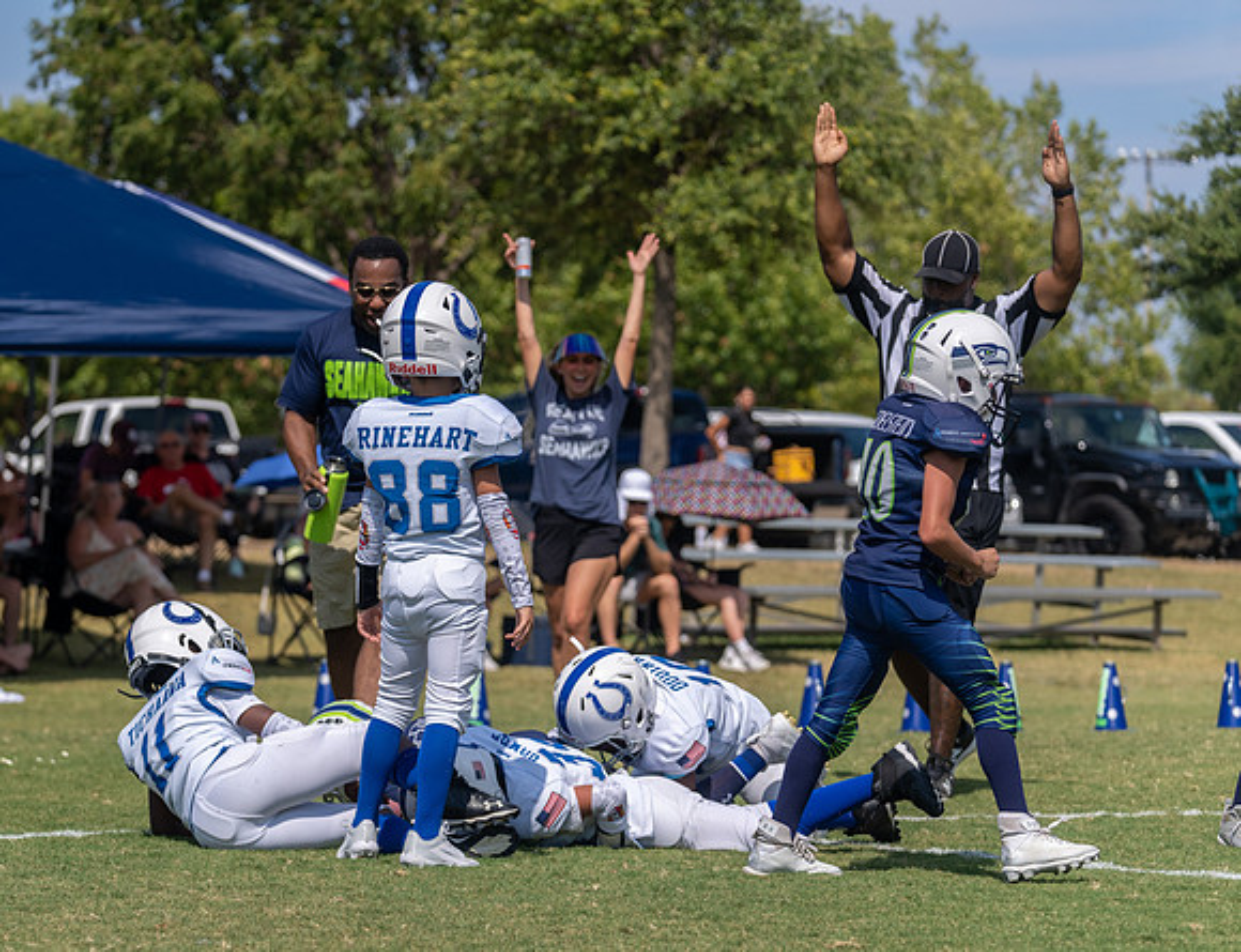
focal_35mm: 148
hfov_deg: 13.3
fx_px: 5333
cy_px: 543
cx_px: 428
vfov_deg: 10.2
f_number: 4
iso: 100
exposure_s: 1/1600
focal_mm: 118
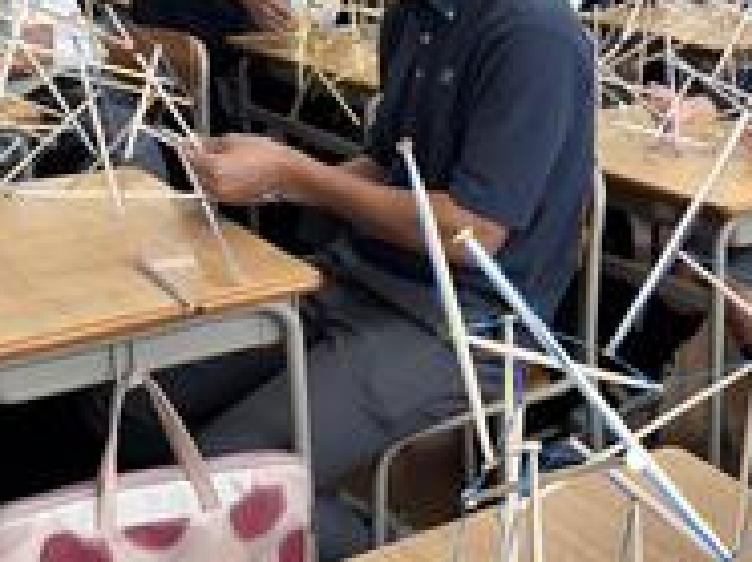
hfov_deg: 28.6
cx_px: 805
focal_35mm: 62
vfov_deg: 23.5
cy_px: 190
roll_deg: -1.7
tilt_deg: -15.5
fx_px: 1345
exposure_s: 1/100
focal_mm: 6.76
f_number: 1.78
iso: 125
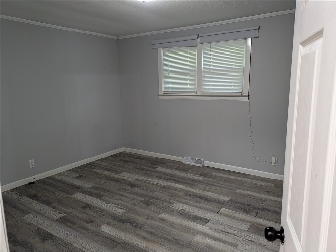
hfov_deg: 69.4
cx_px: 168
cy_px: 126
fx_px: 243
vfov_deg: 54.9
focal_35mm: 25
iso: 190
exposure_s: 1/24
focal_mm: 5.43
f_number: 1.89
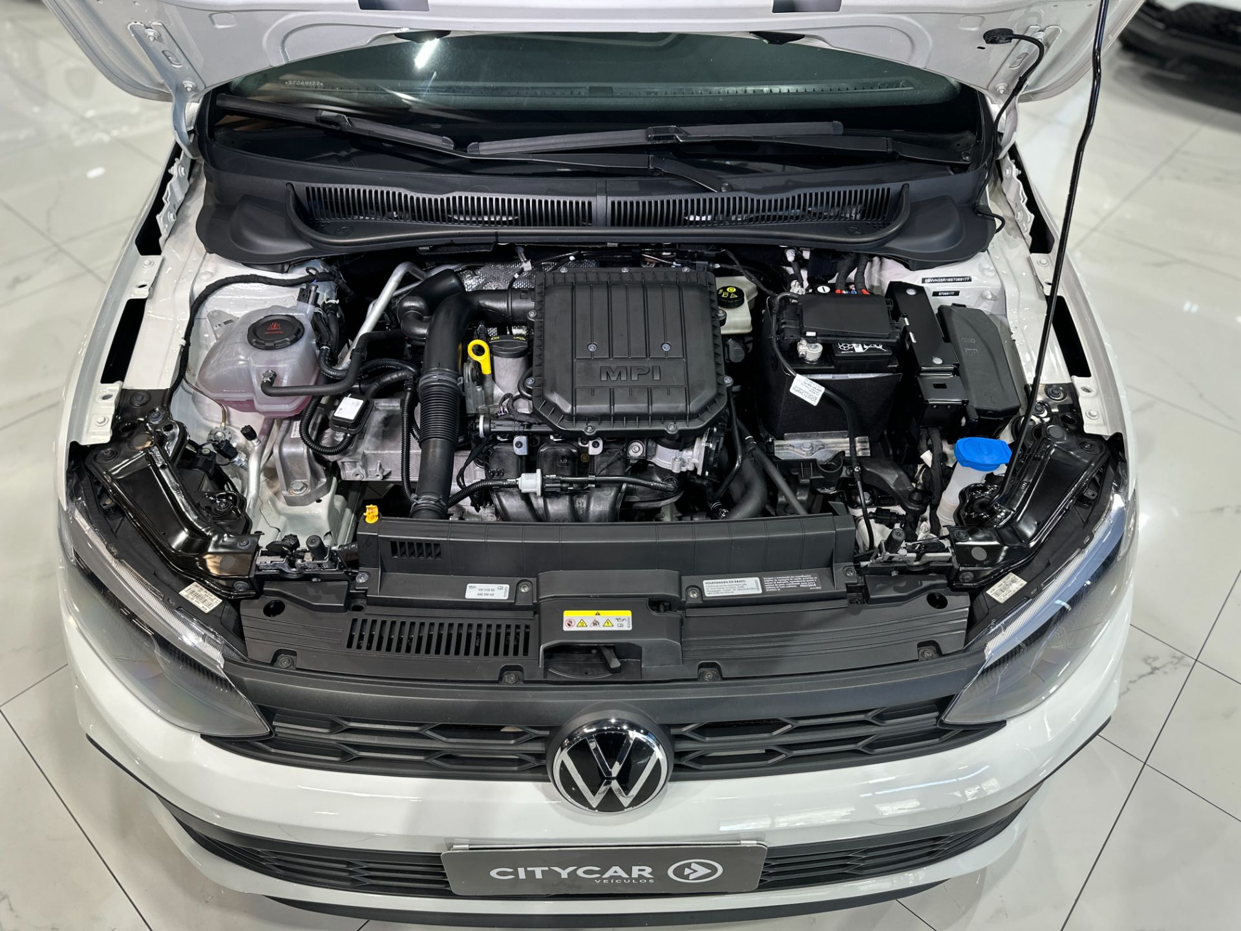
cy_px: 466
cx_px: 620
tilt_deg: -43.2
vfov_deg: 56.8
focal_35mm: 24
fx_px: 860
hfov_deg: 71.6
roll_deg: -0.8
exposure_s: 1/60
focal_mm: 6.86
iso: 125
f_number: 1.78
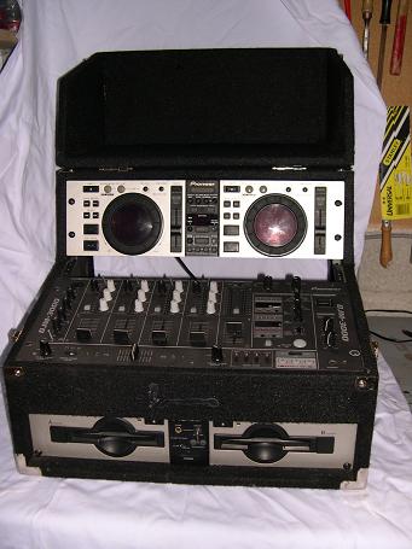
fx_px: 603
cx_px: 206
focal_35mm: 38
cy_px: 274
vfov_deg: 49.0
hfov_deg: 37.7
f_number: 2.8
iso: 100
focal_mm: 8
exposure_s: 1/60
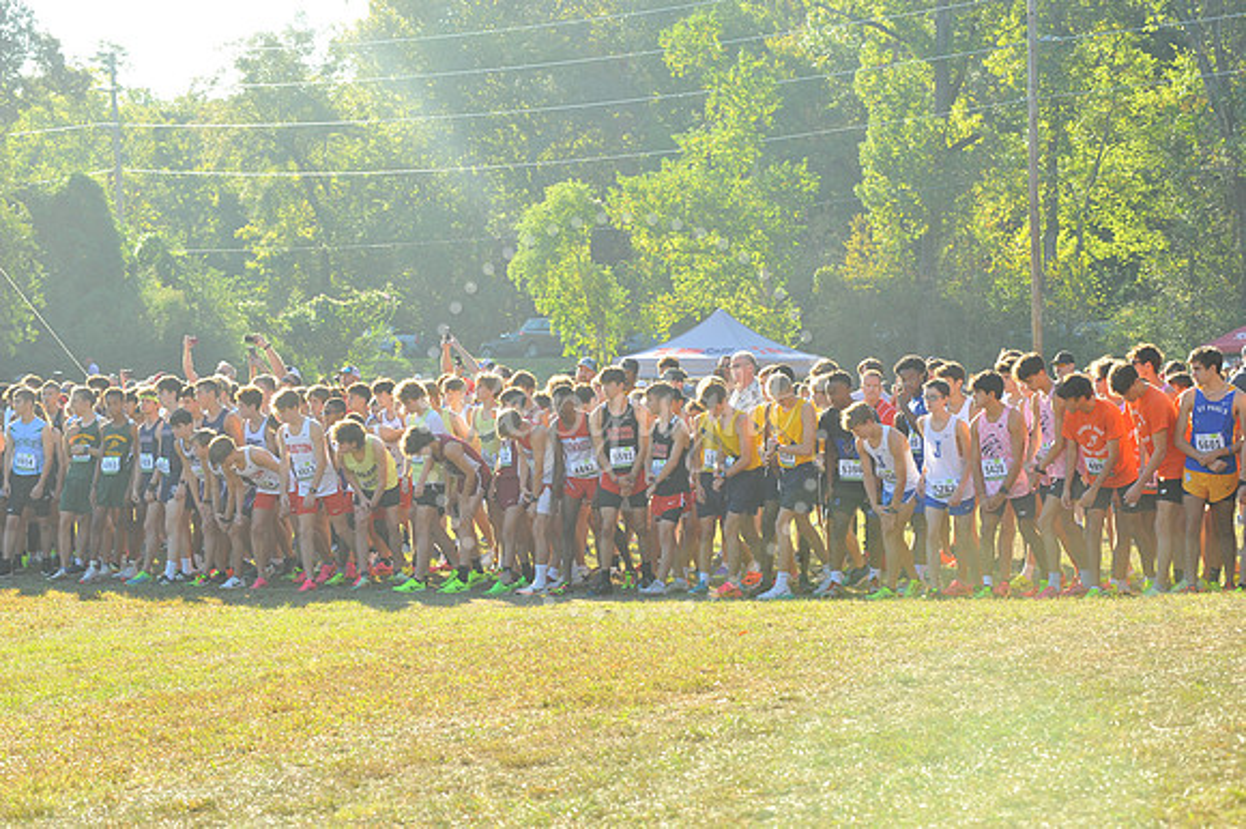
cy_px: 414
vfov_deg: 13.7
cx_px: 623
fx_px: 3459
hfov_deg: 20.4
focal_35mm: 100
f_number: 8
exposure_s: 1/100
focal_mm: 100
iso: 200
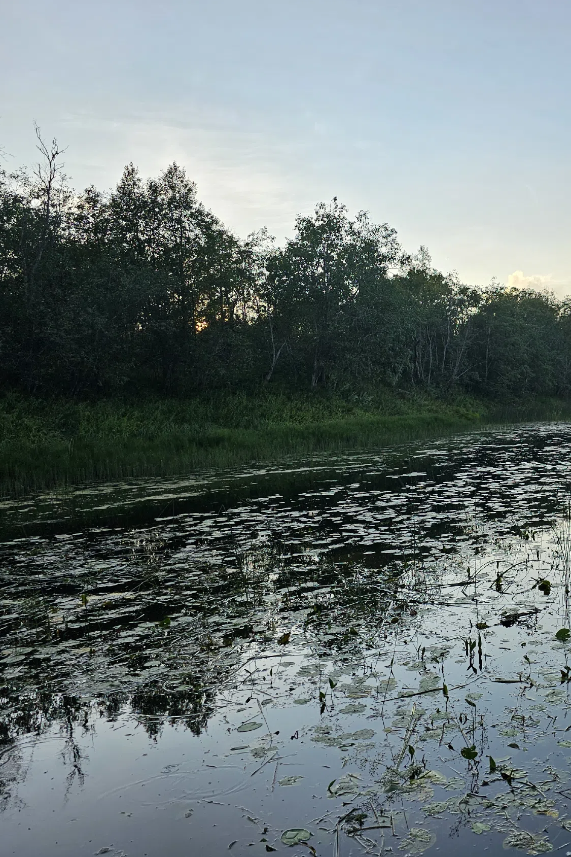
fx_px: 809
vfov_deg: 55.8
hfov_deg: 35.6
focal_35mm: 34
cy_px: 404
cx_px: 556
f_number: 1.7
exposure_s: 1/238
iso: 10
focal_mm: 6.3
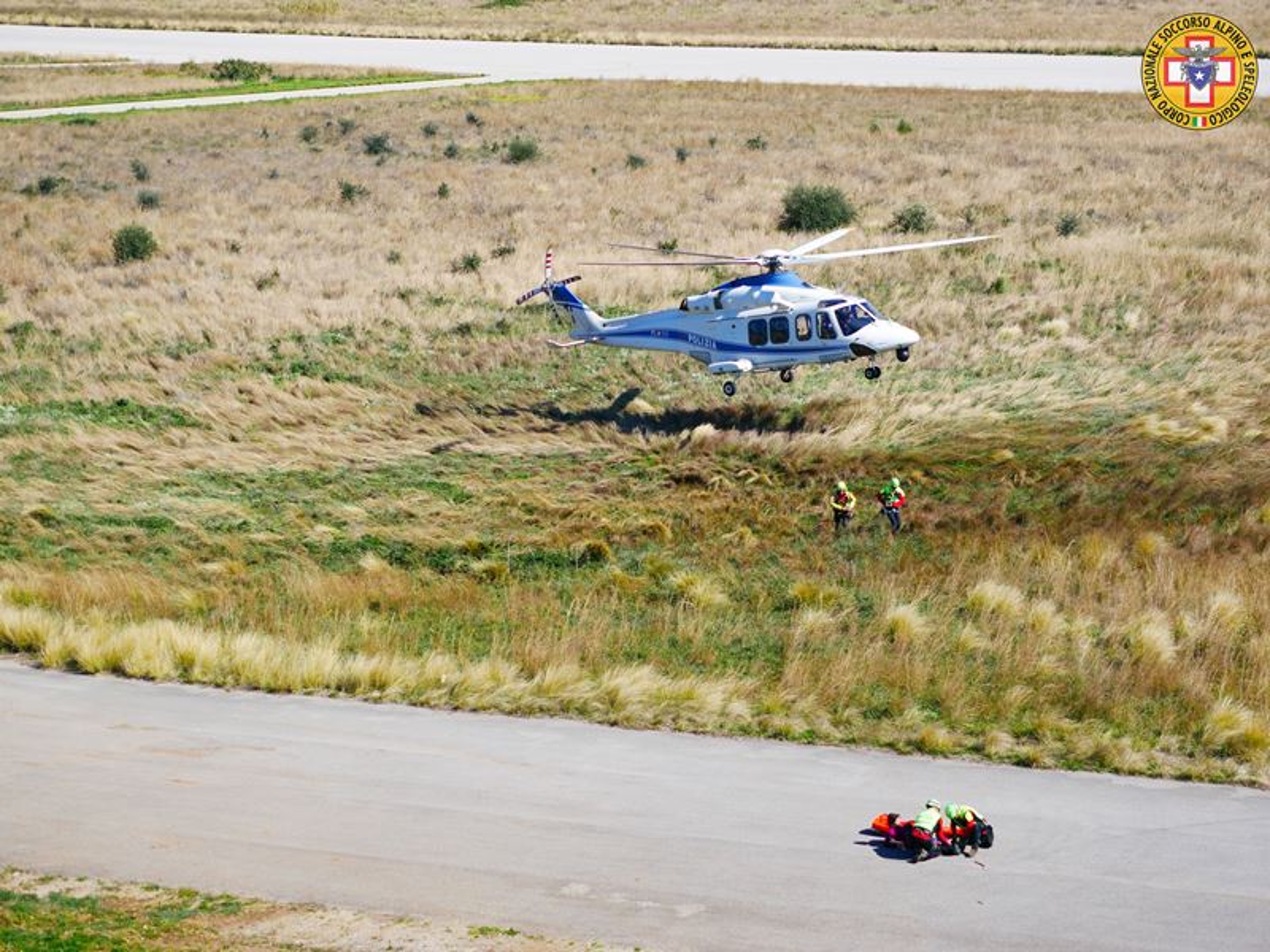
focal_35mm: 90
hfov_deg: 21.8
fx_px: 3302
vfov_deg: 16.4
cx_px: 635
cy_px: 476
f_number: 2
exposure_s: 1/8000
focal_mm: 45
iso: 200
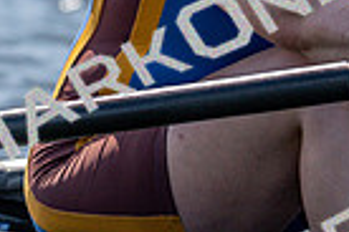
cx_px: 286
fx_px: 9199
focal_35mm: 949
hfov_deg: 2.2
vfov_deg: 1.4
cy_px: -67
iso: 250
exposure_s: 1/2000
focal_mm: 225
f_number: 5.6
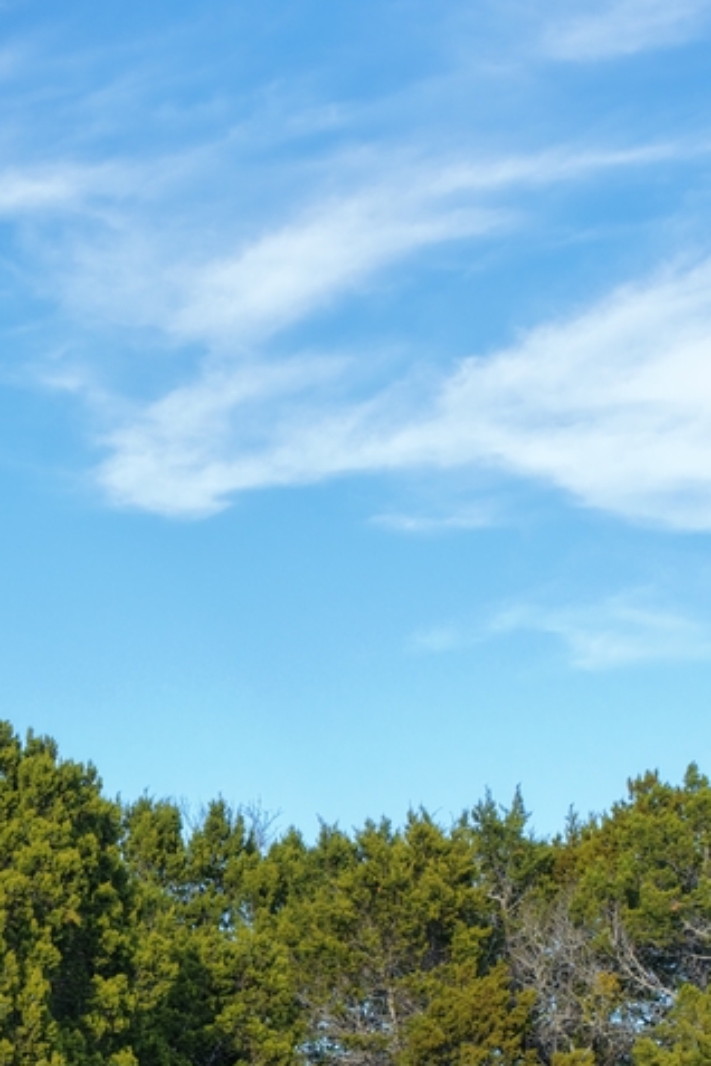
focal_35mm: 95
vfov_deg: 20.7
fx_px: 2814
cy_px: 1093
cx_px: -40
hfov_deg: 14.1
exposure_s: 1/400
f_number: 2.8
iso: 100
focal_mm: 14.45
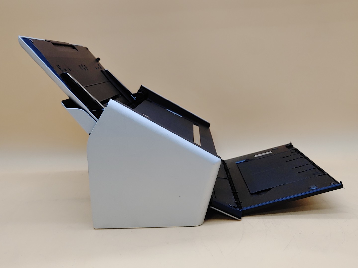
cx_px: 179
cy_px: 134
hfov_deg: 51.4
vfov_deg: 39.7
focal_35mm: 36
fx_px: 372
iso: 50
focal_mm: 4.36
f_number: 1.8
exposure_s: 1/140
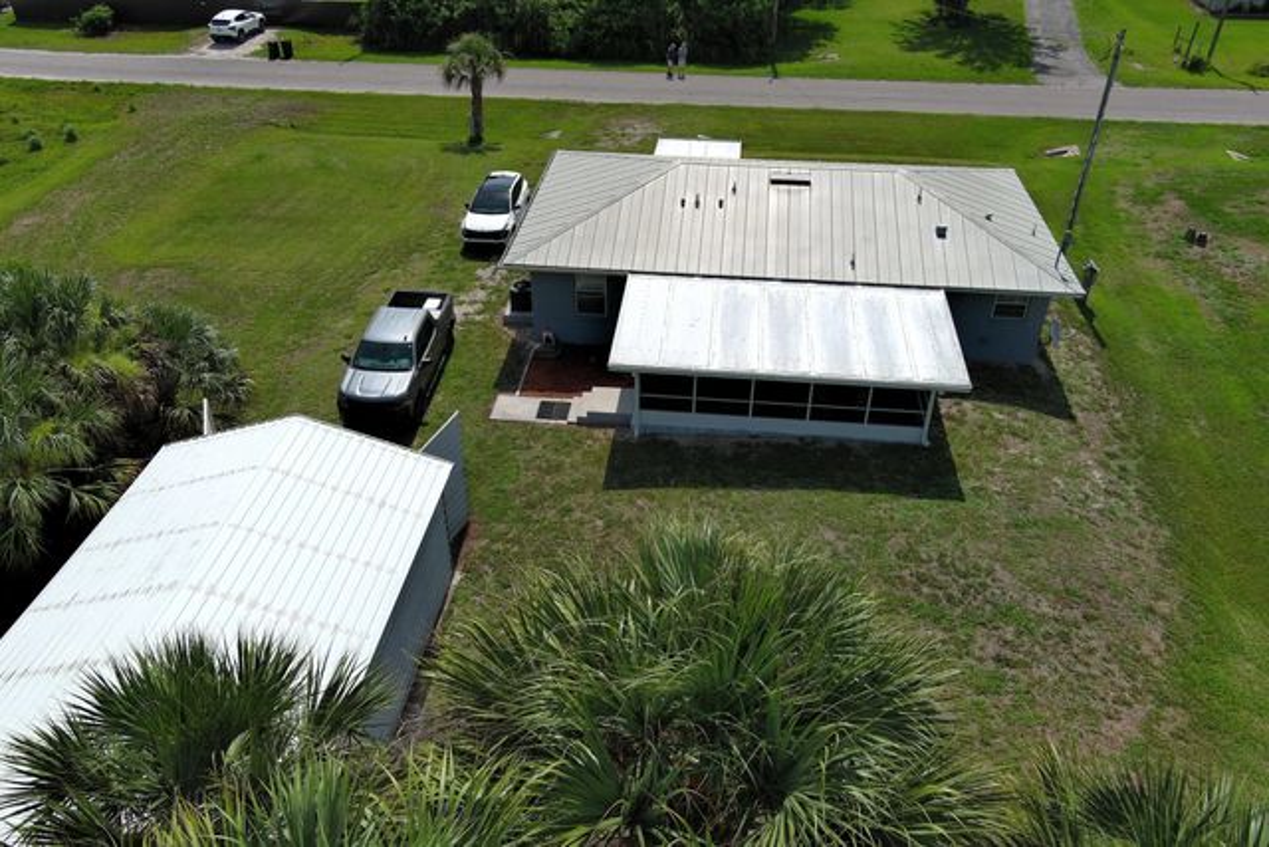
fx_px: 1022
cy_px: 424
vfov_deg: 45.0
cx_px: 634
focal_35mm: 29
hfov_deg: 63.6
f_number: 2.8
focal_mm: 10.57
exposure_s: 1/2227
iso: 100
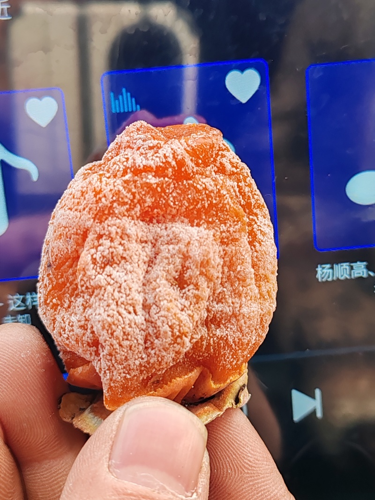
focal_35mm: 54
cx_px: 188
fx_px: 780
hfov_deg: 27.0
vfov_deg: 35.5
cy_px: 250
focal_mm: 6.12
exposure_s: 1/100
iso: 200
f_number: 2.4
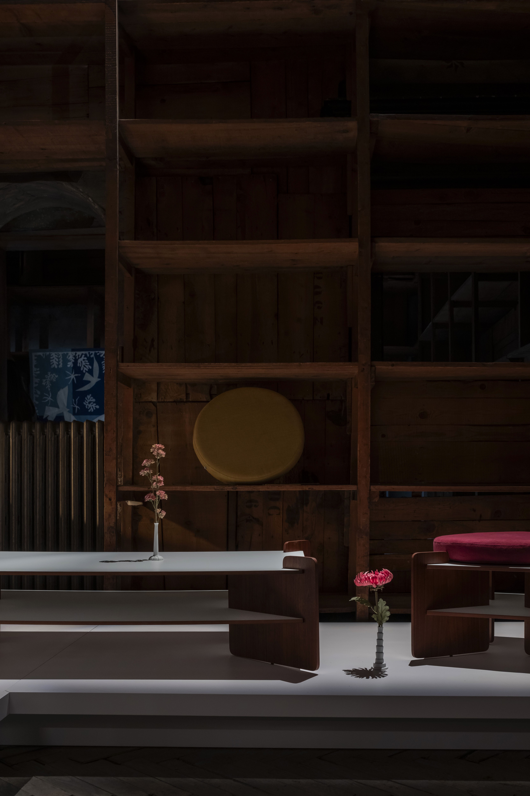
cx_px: 265
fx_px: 751
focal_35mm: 34
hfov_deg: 38.9
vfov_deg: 55.8
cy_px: 398
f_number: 6.4
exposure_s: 1/5
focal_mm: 22.7
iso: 640
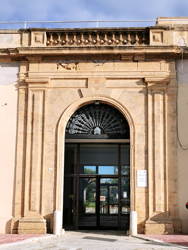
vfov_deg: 43.9
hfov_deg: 33.6
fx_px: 311
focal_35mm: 43
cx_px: 94
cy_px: 125
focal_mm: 5.56
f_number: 1.6
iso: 50
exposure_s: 1/6897
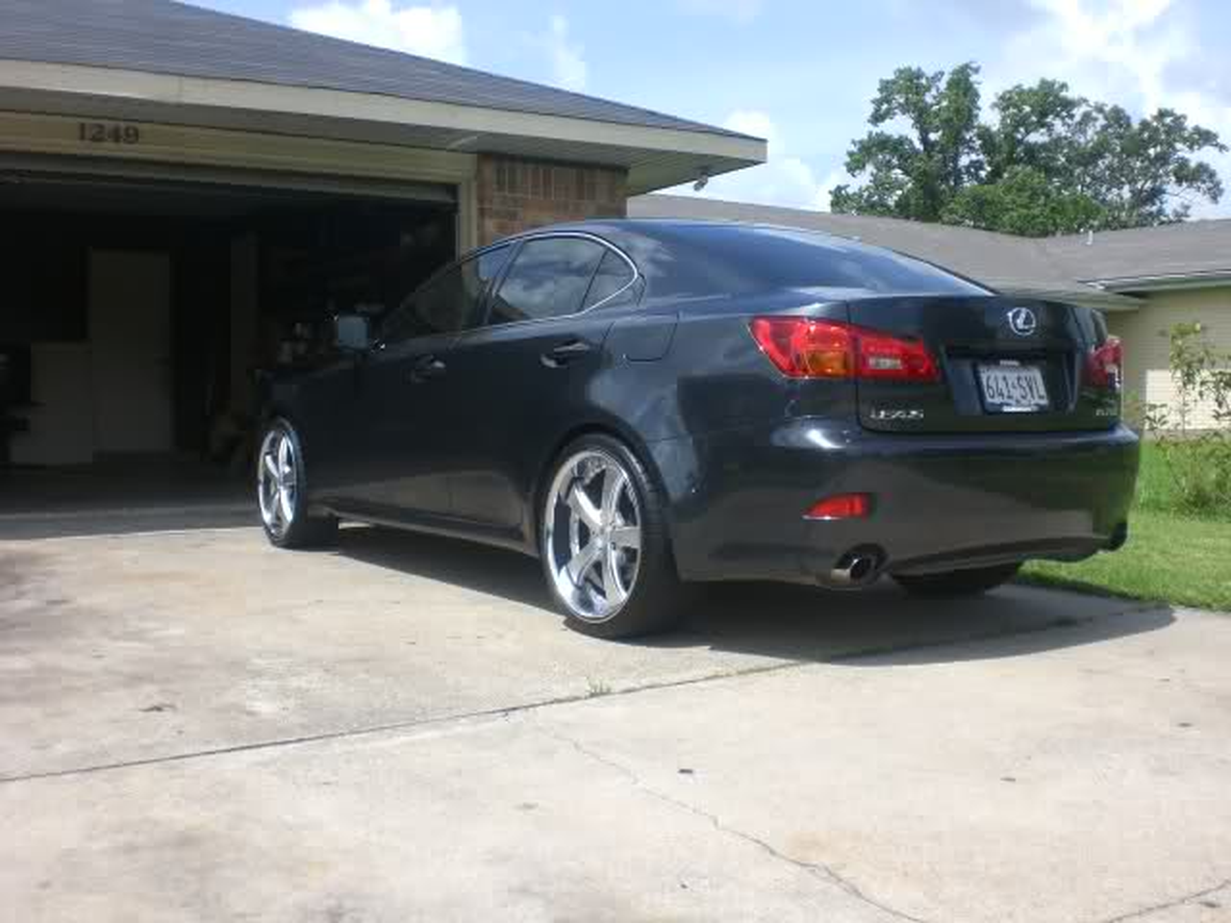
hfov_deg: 49.0
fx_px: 1351
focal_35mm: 38
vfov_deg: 37.7
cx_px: 616
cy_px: 462
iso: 50
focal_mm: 6.3
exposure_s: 1/400
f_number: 4.4
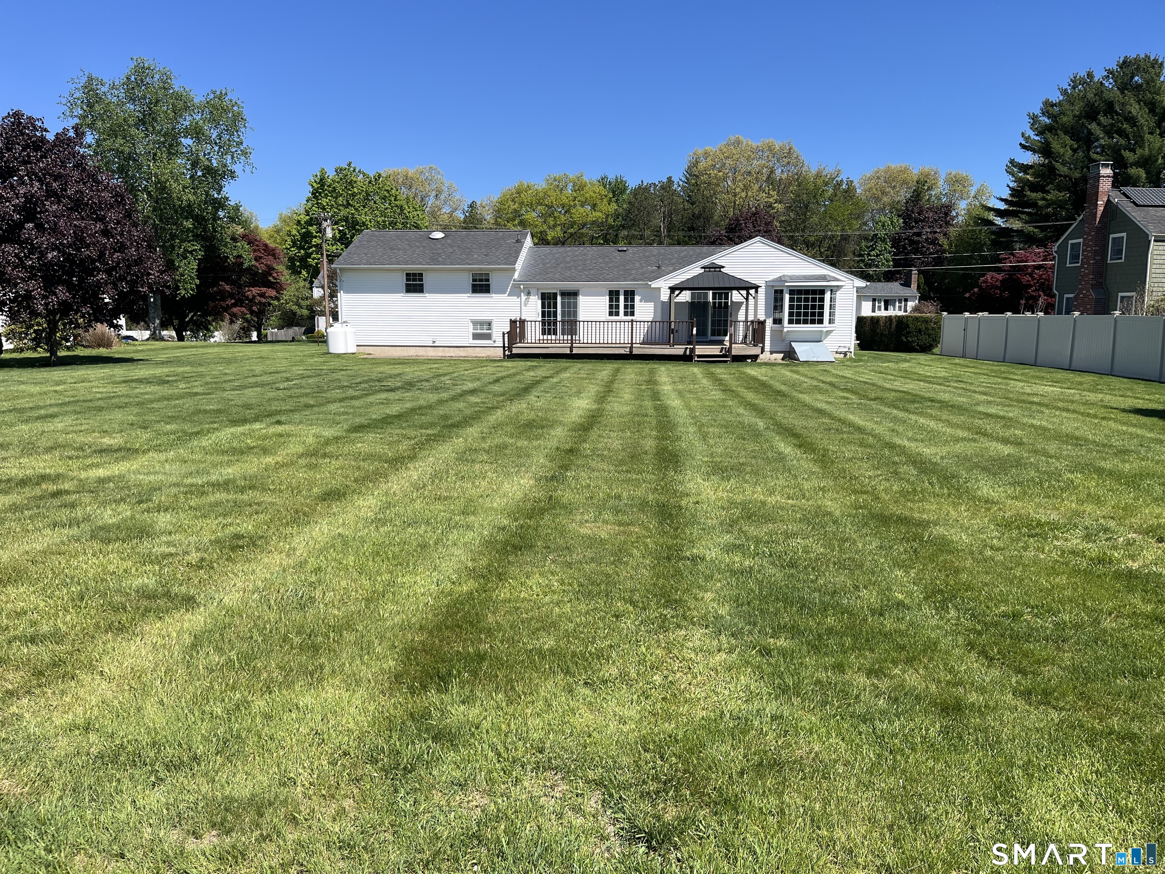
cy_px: 437
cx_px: 582
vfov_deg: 53.1
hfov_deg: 67.3
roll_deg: +0.2
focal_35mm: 26
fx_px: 875
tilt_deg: -8.4
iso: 50
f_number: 1.6
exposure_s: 1/2463
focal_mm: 5.1
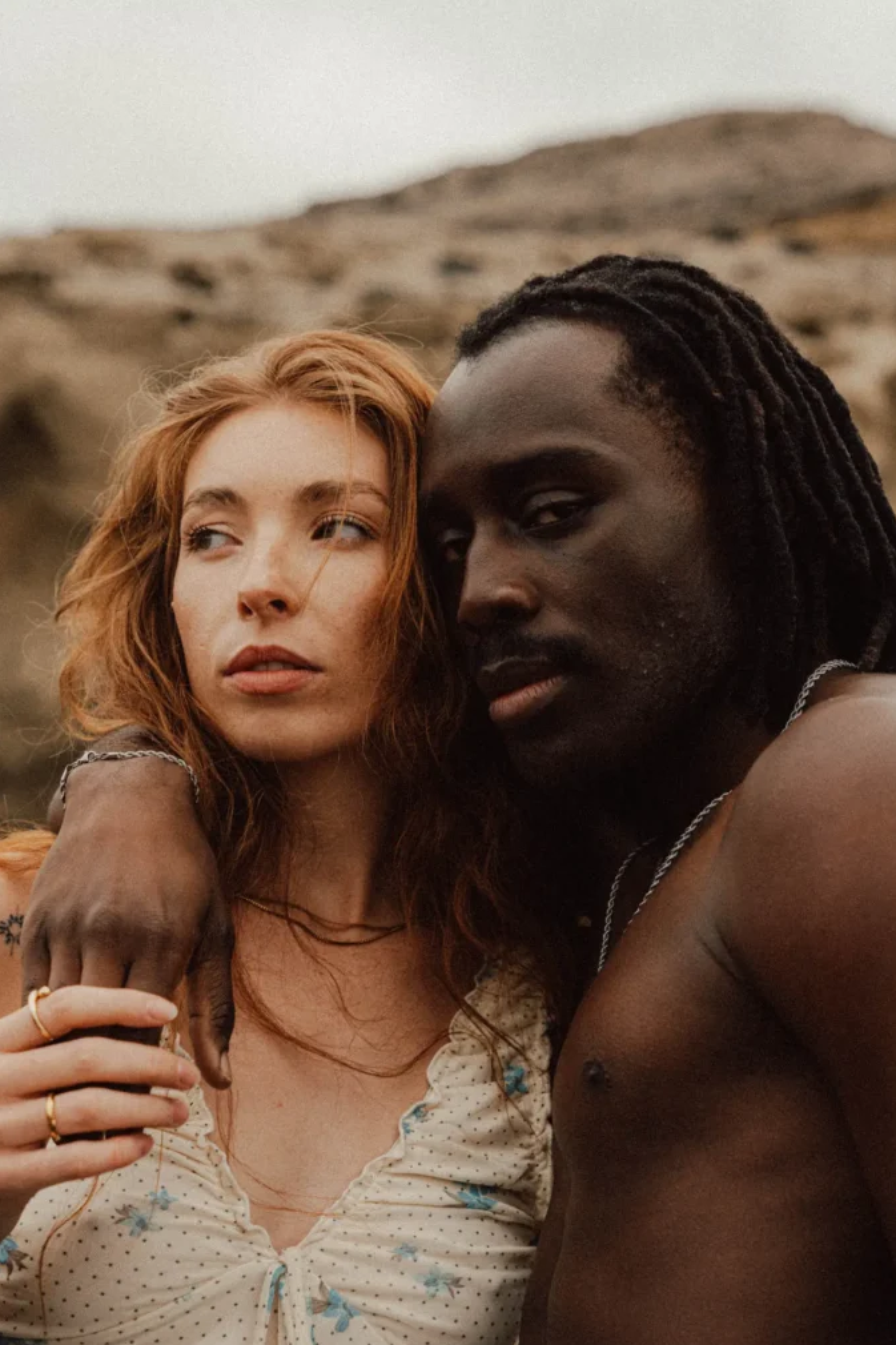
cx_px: 452
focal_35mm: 71
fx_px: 2651
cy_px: 671
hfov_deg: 19.2
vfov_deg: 28.5
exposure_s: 1/125
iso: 125
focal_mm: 70
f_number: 5
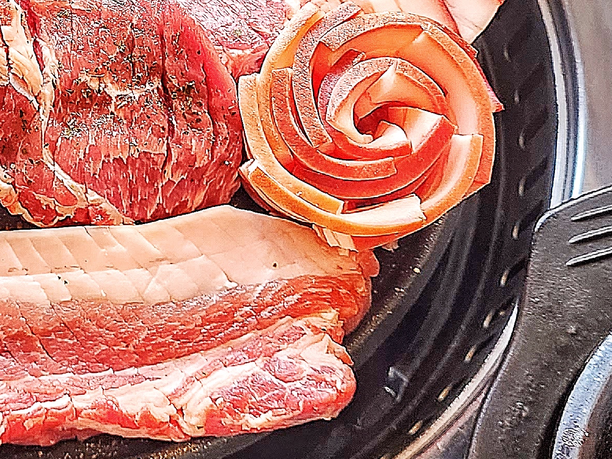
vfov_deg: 18.6
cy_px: 36
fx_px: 1379
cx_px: 37
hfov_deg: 24.2
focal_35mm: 78
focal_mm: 6.4
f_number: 1.8
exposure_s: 1/120
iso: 100
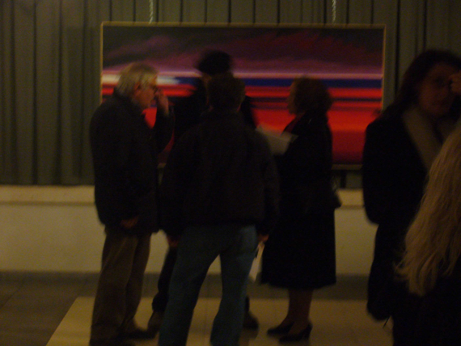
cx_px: 230
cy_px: 173
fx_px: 1398
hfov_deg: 18.7
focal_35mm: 105
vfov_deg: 14.1
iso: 200
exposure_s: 1/8
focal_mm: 17.4
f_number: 5
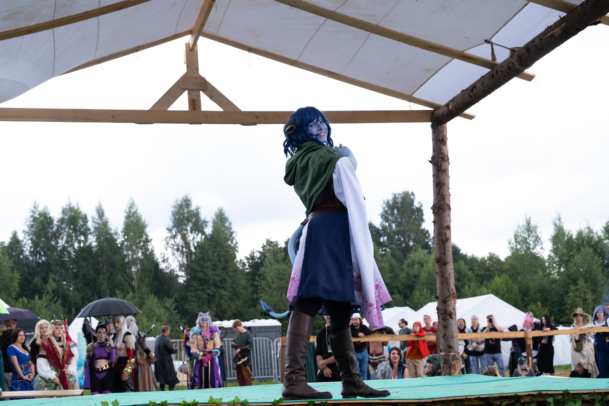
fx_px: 930
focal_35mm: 55
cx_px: 304
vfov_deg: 24.6
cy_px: 203
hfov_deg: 36.2
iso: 800
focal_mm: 36.5
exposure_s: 1/640
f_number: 3.6
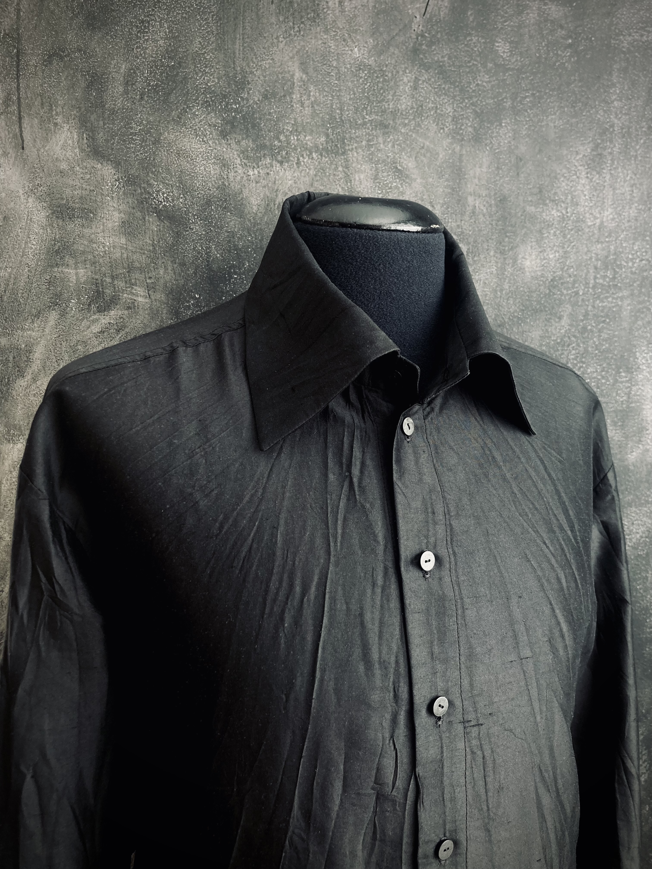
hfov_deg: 49.7
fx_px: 703
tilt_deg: -5.6
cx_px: 326
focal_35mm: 28
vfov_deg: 63.4
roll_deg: +0.5
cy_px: 434
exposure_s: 1/50
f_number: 1.8
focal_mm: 3.99
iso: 80
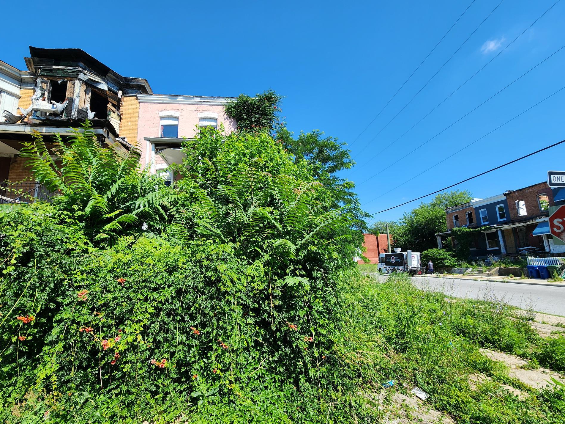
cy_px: 228
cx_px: 267
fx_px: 228
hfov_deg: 102.0
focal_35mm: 14
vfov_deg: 85.5
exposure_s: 1/1248
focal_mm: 2.2
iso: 50
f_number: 2.2
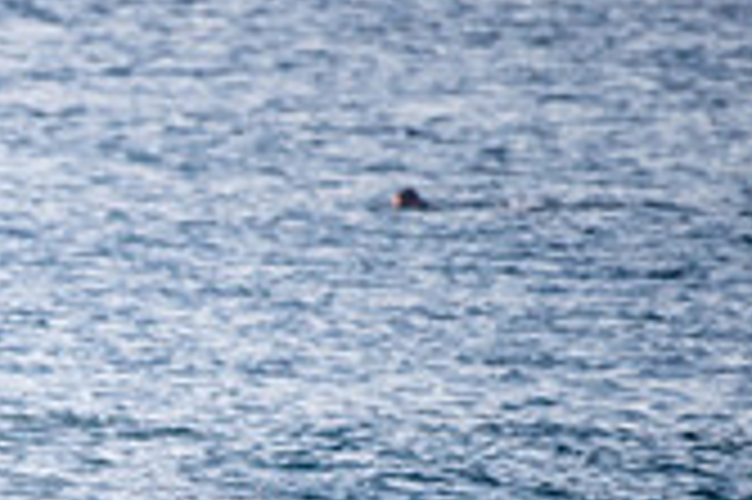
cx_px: -540
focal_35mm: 1759
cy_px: 561
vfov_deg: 0.8
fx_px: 36707
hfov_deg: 1.2
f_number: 5.6
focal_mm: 500
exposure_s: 1/800
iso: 500
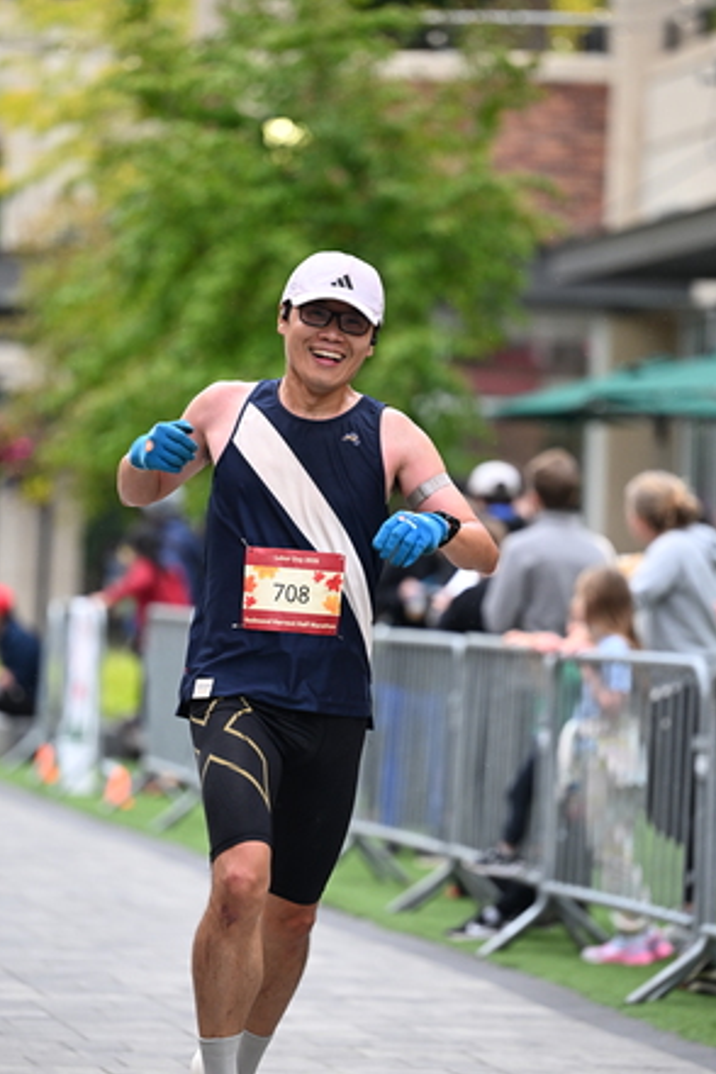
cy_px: 567
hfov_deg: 6.7
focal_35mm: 206
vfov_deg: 10.0
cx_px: 369
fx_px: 6145
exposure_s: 1/2000
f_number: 2.8
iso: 1250
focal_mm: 165
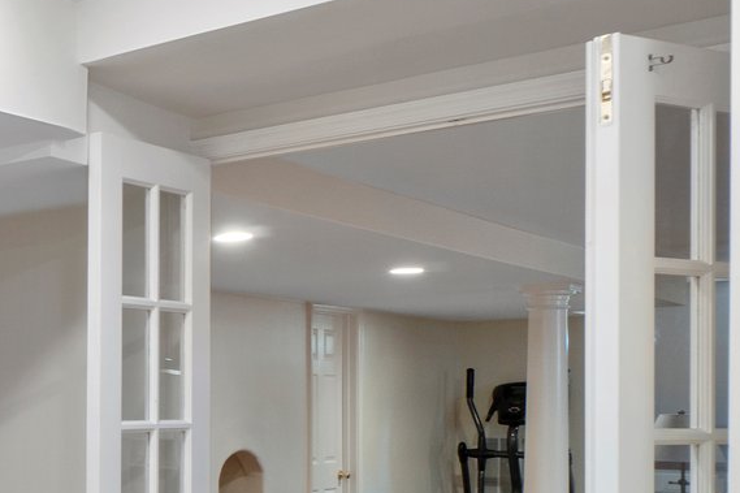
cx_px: -501
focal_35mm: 54
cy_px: 410
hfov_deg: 23.9
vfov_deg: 24.5
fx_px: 1110
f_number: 8
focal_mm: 10
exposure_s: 1/2.5
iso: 100
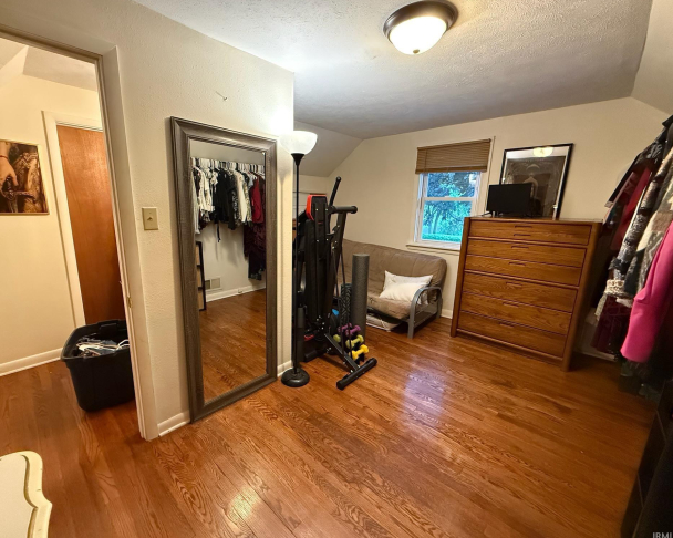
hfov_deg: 96.6
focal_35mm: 15
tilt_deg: -11.9
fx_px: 299
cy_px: 267
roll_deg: -1.1
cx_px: 312
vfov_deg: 84.0
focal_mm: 2.22
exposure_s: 1/60
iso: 1000
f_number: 2.2
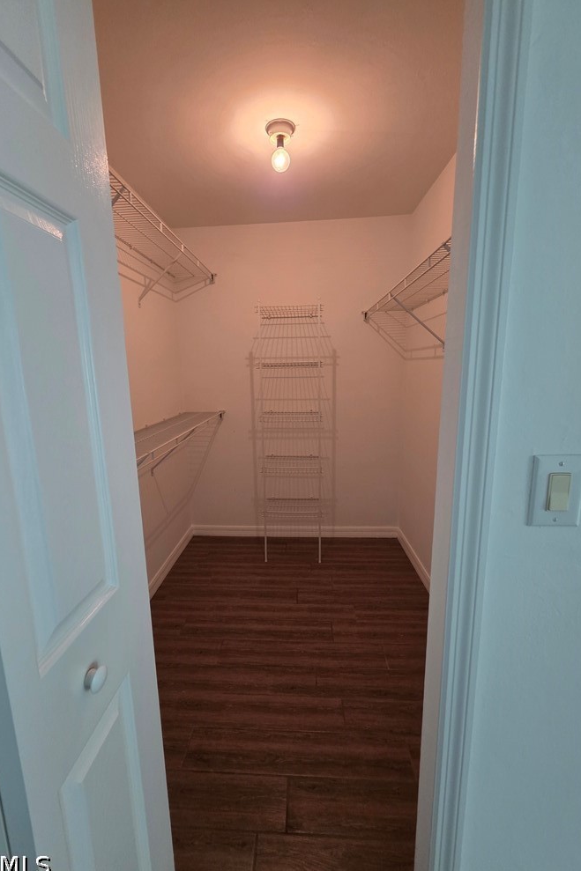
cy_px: 435
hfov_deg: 81.1
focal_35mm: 14
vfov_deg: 104.3
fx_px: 339
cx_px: 279
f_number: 1.9
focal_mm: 2.2
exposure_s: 1/60
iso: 320
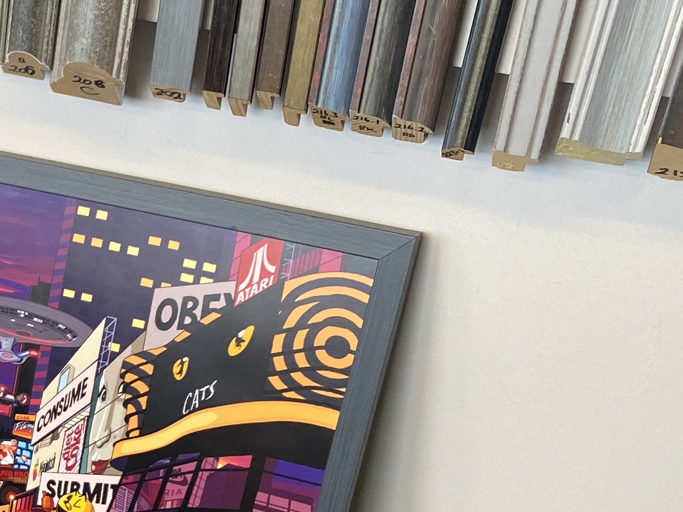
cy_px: 503
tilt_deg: -35.3
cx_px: -222
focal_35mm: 81
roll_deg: +1.5
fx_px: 1598
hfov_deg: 21.6
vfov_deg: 17.8
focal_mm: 4.25
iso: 100
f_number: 1.8
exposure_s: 1/100
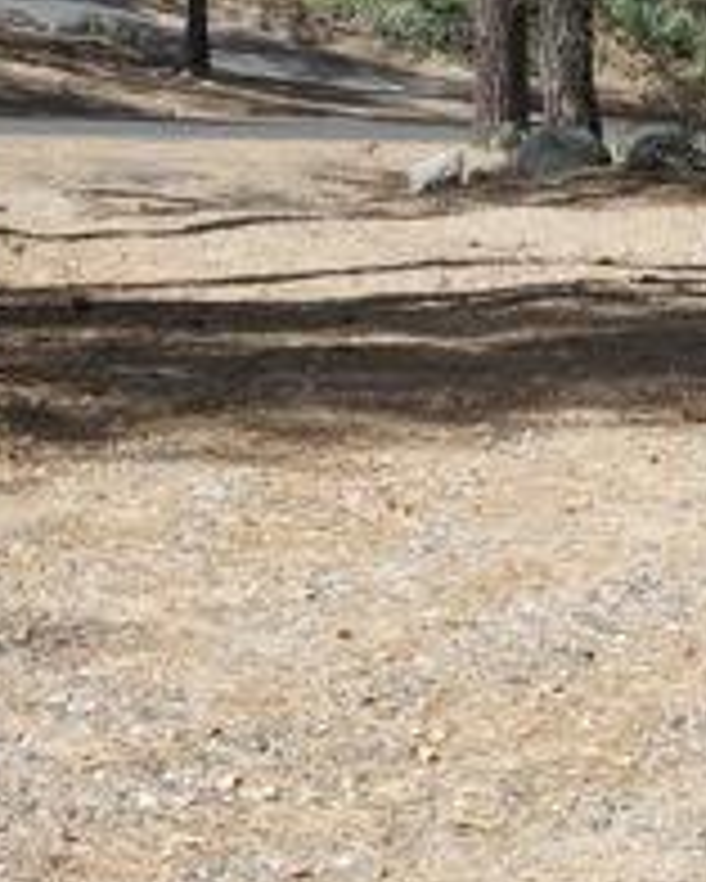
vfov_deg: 17.1
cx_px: 733
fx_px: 2871
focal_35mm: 110
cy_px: 16
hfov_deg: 13.8
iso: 100
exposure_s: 1/125
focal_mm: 24
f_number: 8
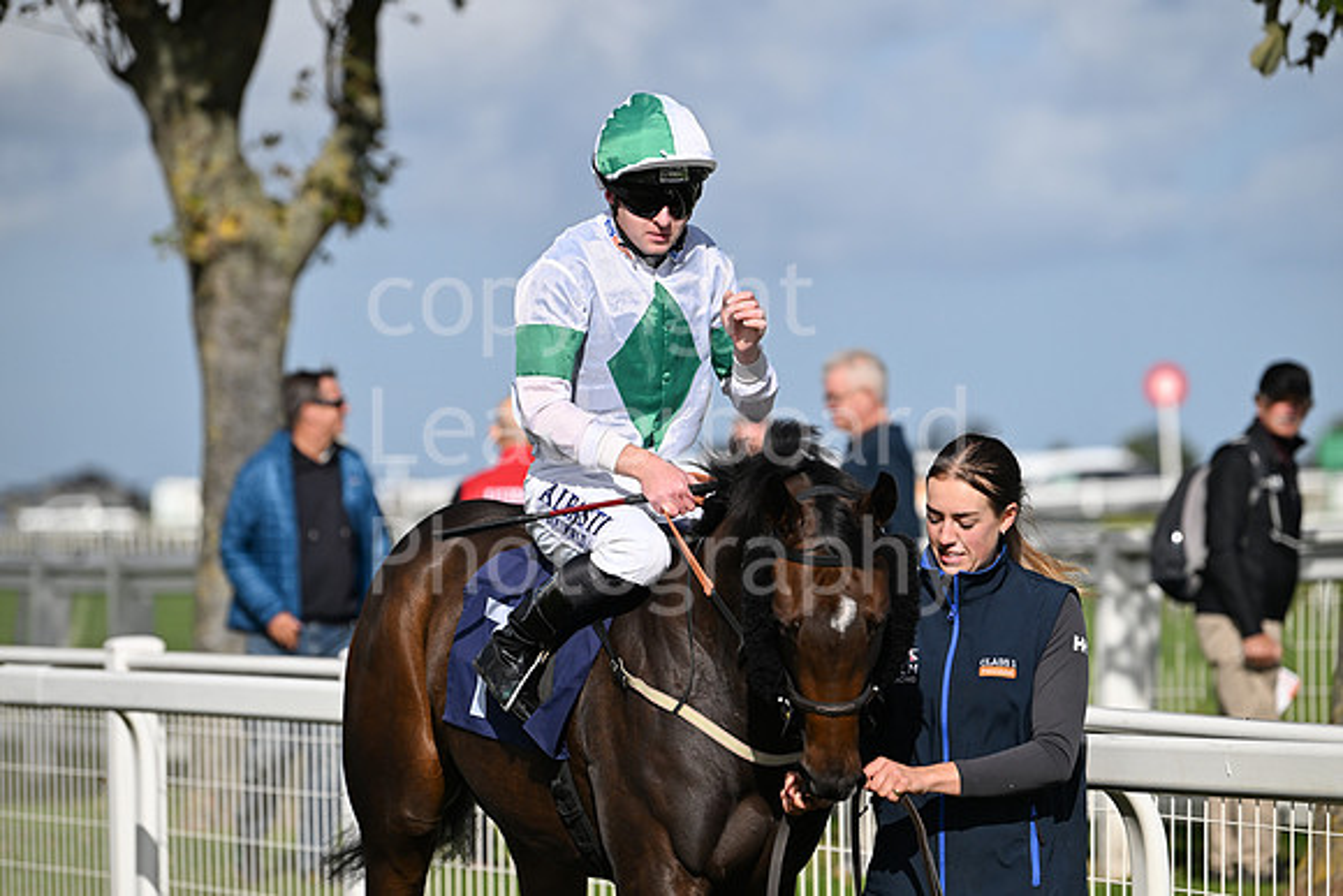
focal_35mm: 185
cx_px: 672
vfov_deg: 7.4
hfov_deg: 11.1
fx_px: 6903
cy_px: 448
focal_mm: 185
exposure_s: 1/10000
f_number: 4
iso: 500
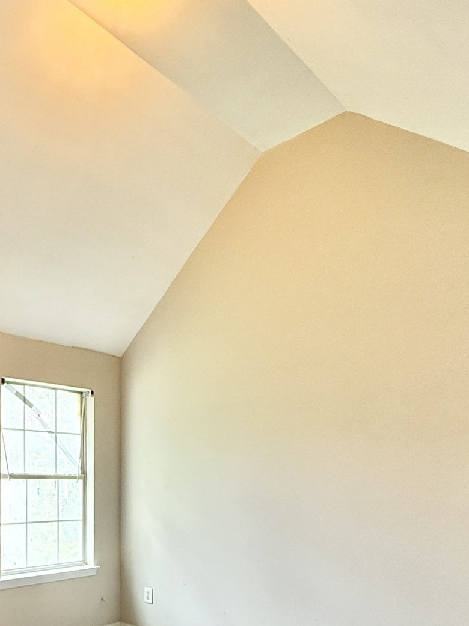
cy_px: 480
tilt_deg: +1.1
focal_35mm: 31
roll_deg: -0.1
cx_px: 125
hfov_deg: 44.1
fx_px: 560
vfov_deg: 55.2
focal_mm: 2.22
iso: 200
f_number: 2.2
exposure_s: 1/120
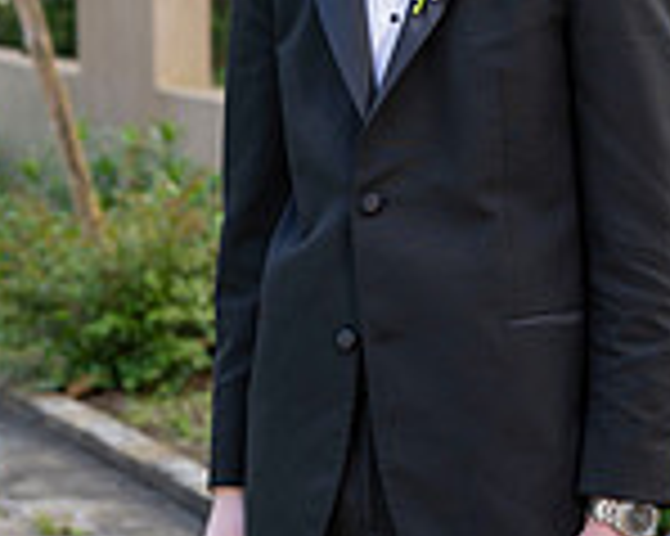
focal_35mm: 204
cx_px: 468
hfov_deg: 9.5
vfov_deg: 7.6
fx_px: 4043
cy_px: 72
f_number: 5
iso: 500
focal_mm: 72
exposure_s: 1/200
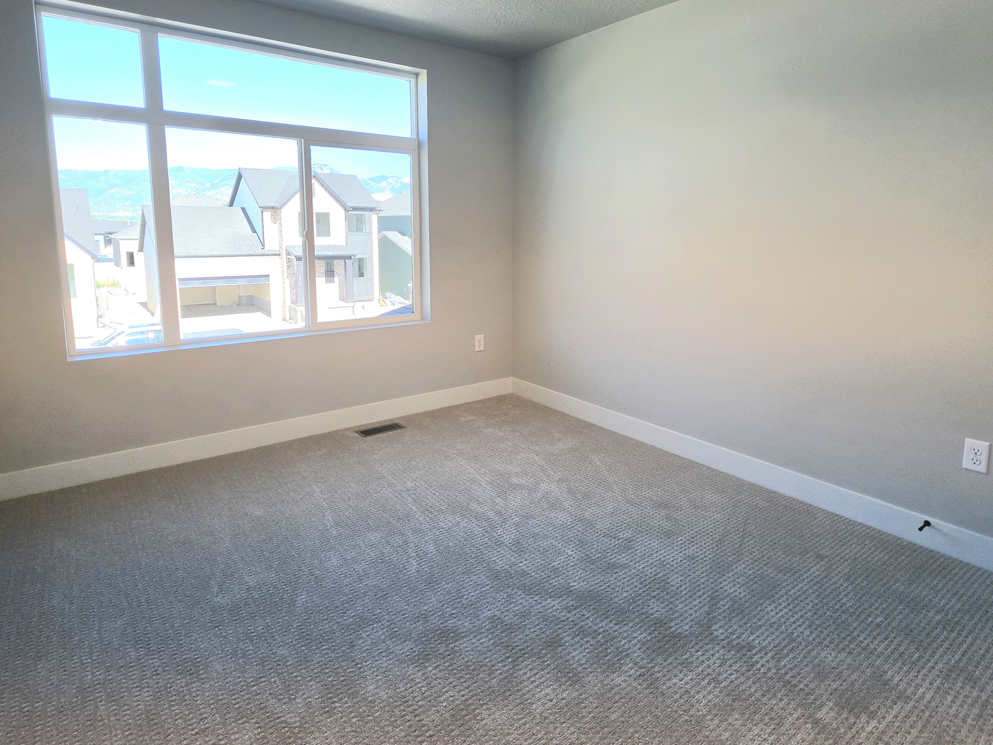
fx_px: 545
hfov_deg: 84.5
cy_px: 312
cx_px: 531
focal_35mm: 19
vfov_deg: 68.2
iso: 32
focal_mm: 2.2
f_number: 1.9
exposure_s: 1/312
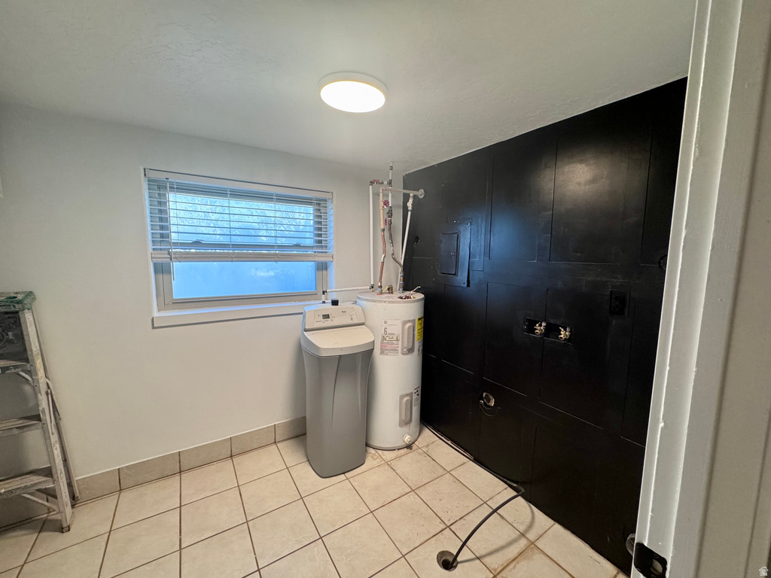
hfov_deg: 102.1
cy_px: 289
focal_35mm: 14
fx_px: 312
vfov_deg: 85.7
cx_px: 386
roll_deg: -0.3
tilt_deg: -7.1
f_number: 2.2
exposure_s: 1/120
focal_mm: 2.22
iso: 320
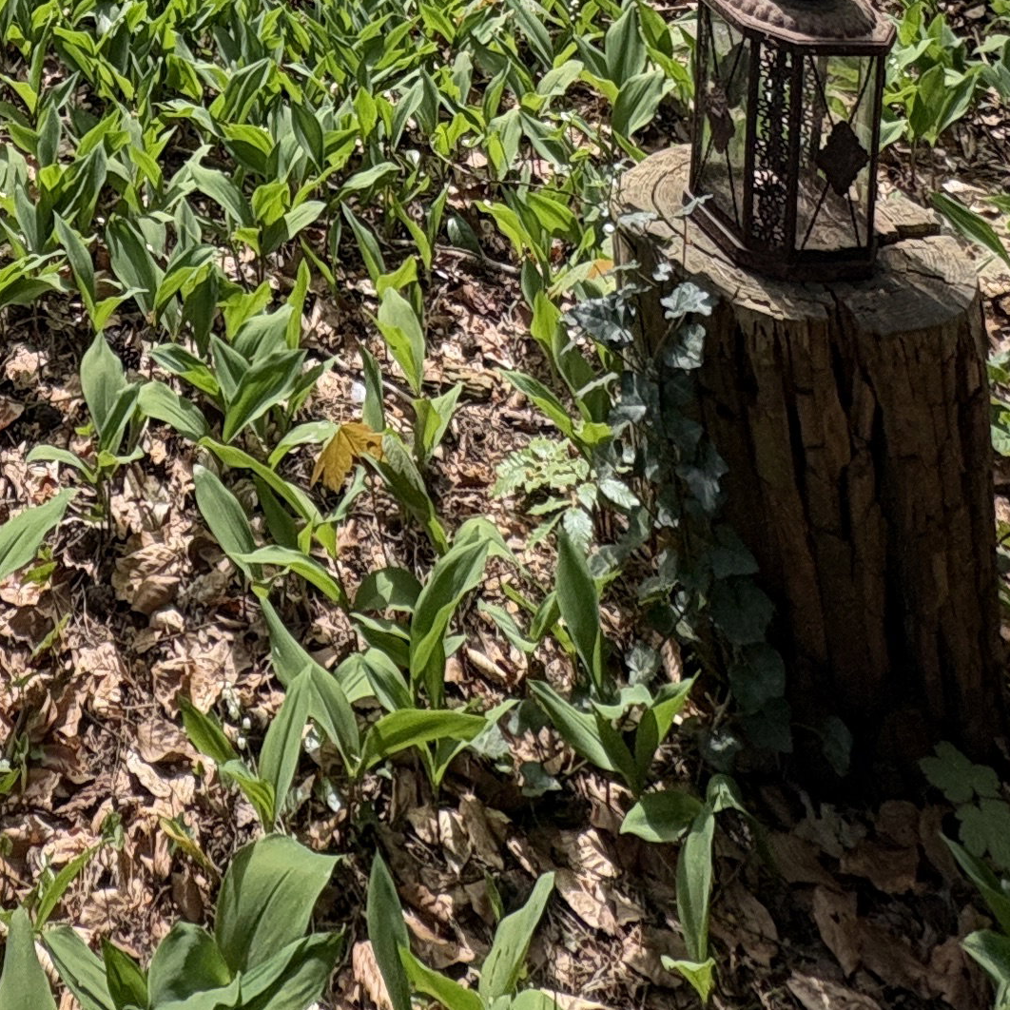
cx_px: 6
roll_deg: +1.6
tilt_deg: +2.2
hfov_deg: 33.1
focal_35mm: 47
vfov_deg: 23.2
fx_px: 1551
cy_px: -720
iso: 64
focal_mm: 2.22
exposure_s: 1/366
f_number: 2.2
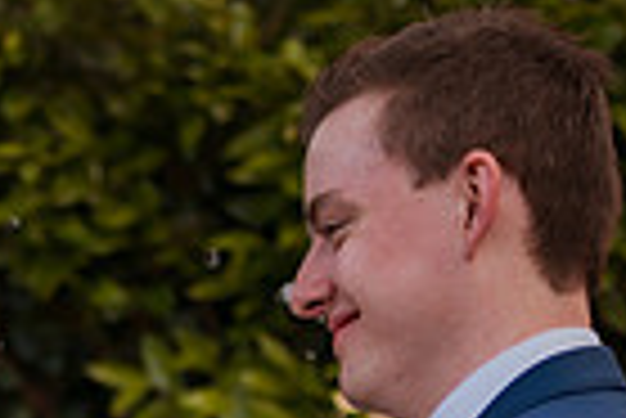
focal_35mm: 146
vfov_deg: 9.0
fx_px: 2541
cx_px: -270
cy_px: 782
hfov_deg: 13.4
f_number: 1.8
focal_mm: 35
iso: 320
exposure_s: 1/1000
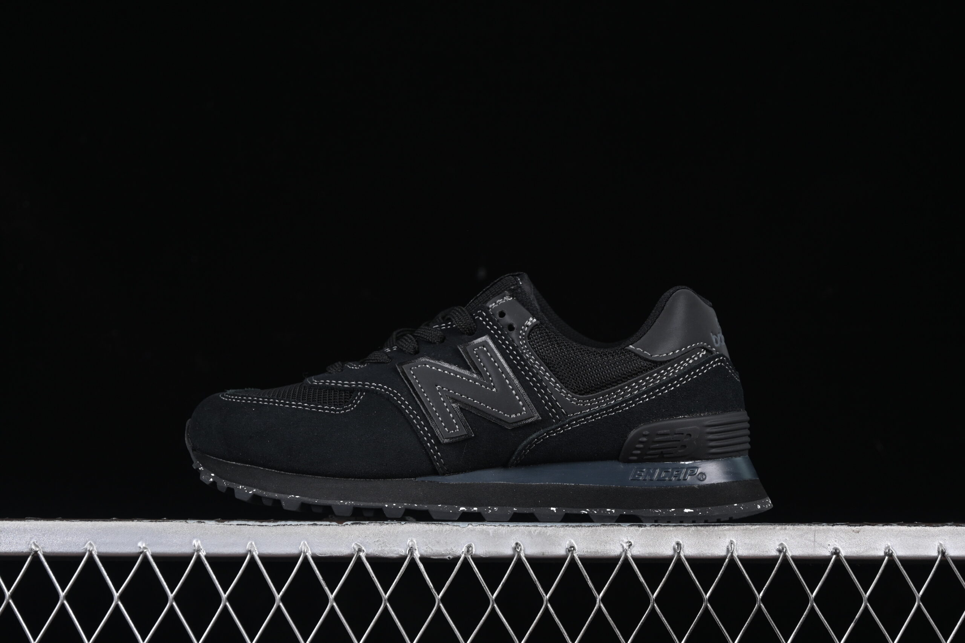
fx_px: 2010
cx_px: 482
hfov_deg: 27.0
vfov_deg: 18.2
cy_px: 322
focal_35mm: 75
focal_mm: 50
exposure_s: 1/50
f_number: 6.3
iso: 160
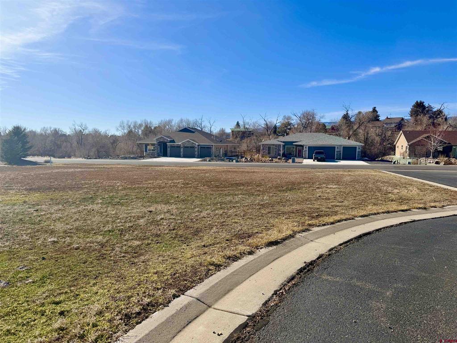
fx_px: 317
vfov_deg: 56.8
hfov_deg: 71.6
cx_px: 228
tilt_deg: -5.2
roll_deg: -0.7
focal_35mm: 24
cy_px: 172
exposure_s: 1/6711
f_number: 1.78
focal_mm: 6.76
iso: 80
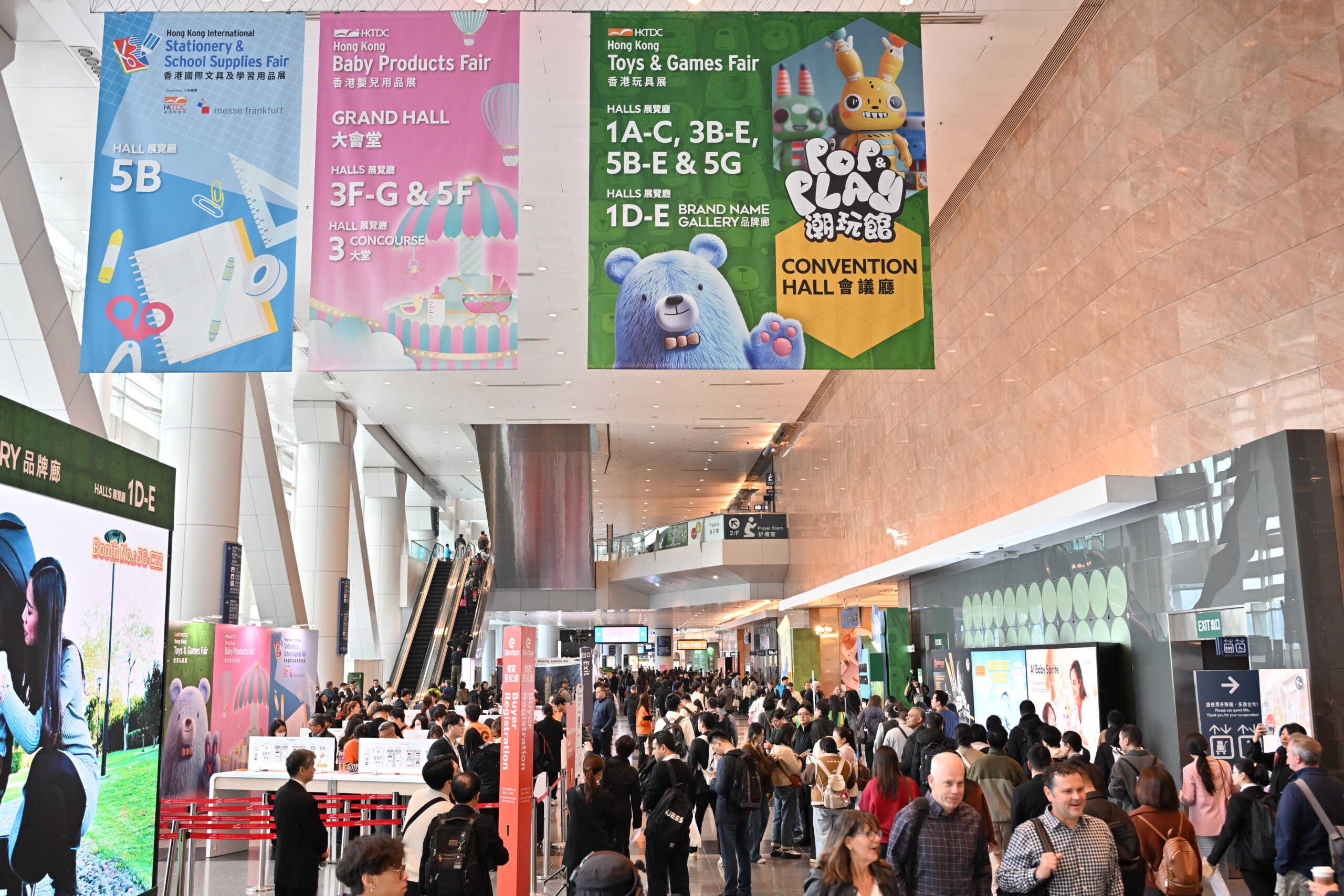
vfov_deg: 40.0
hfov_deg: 57.2
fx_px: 1232
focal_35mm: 33
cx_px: 672
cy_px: 448
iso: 640
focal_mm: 33
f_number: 4
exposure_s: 1/80
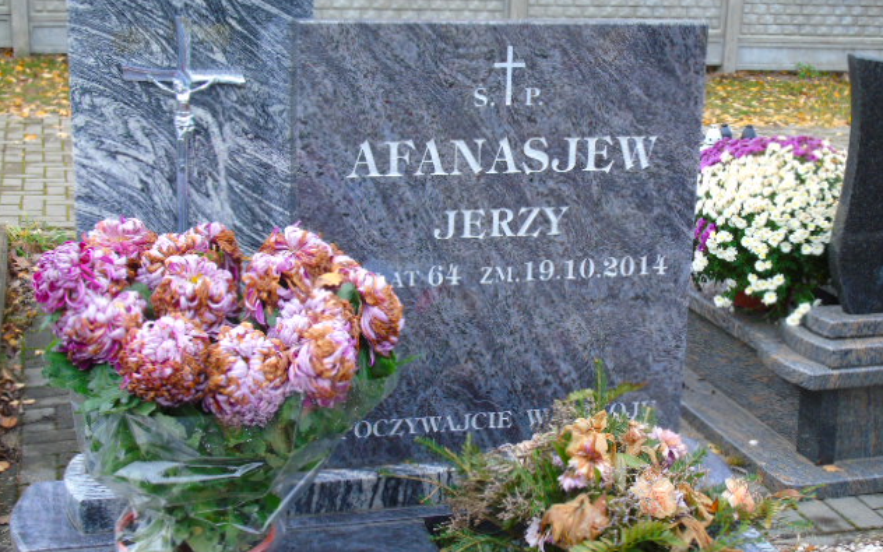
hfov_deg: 35.1
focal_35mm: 58
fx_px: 1396
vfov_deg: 22.4
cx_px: 442
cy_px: 252
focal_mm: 9.6
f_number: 4.3
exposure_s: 1/30
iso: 100
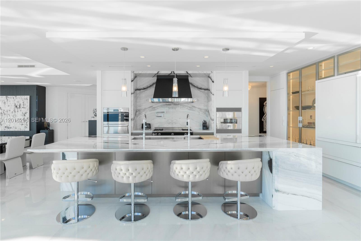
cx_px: 180
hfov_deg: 95.0
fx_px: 165
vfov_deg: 72.0
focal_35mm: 16
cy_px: 120
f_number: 10
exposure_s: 1/40
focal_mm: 11
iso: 250
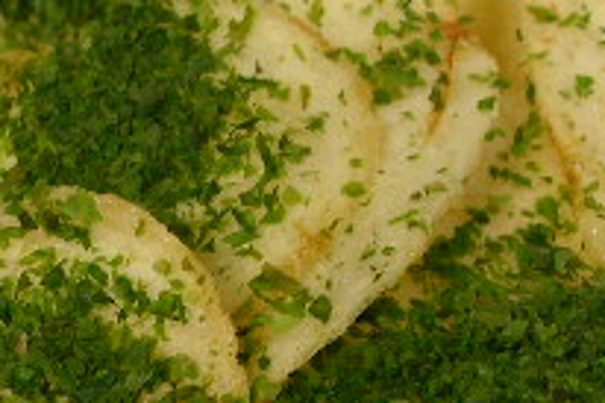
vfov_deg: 11.1
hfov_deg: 16.6
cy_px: 282
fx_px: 2065
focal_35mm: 123
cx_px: 132
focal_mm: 5.8
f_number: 3.5
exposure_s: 1/9.9
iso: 100
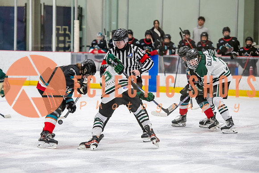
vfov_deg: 8.3
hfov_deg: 12.4
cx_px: 106
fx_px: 1189
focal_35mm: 165
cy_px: 85
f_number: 3.2
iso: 2000
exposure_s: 1/640
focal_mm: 135
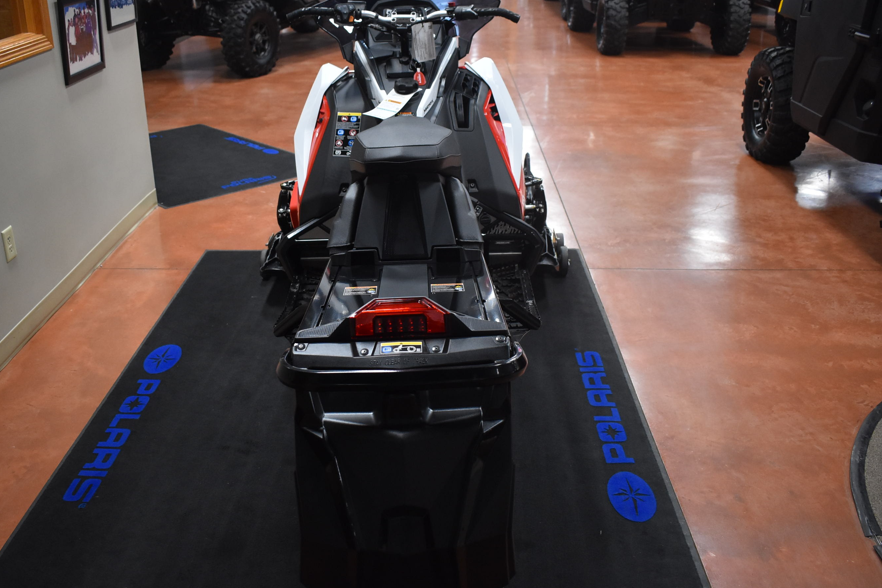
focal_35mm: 37
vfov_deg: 35.9
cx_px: 391
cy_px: 275
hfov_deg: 51.8
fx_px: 906
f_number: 3.8
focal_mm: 22
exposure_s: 1/125
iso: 1600
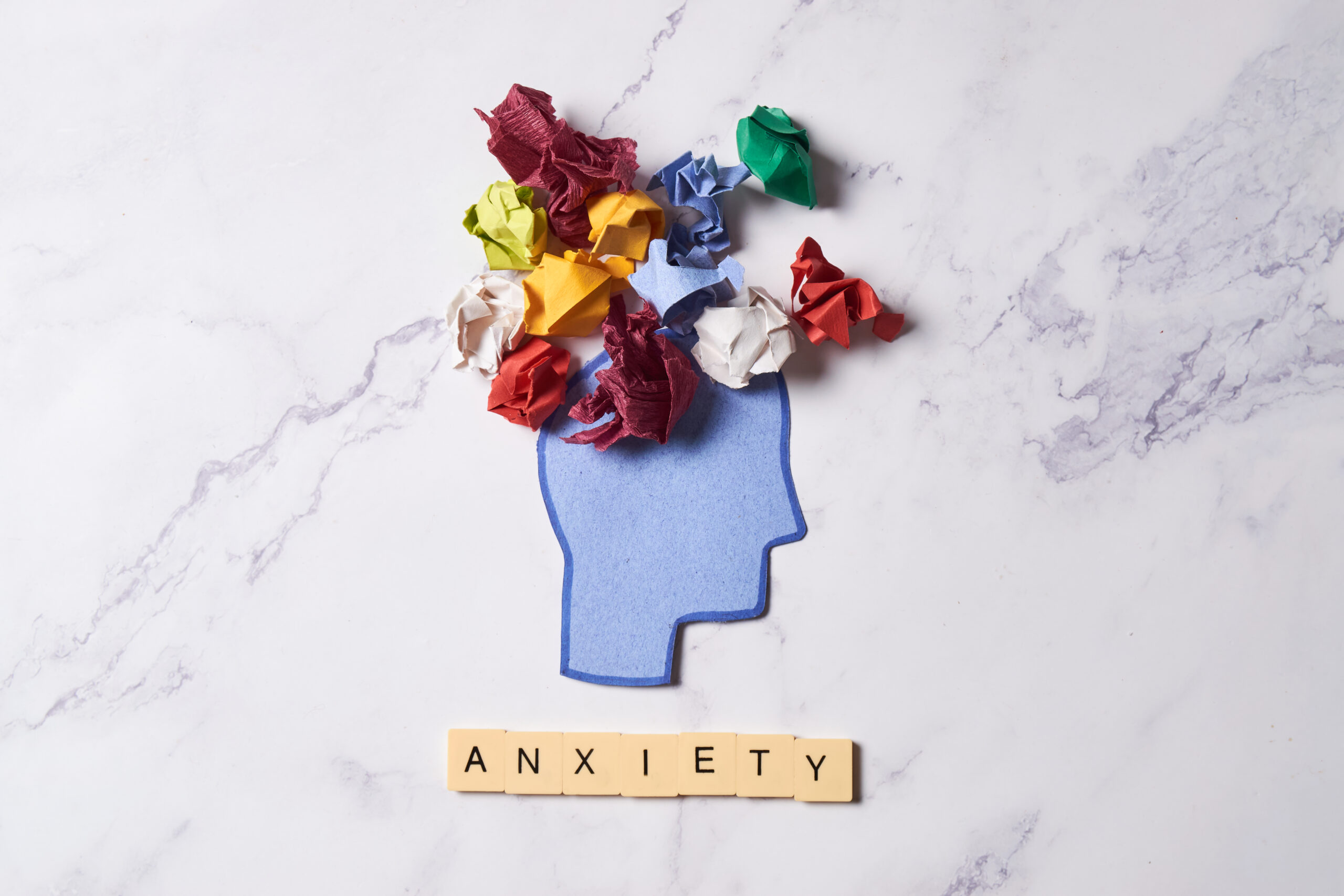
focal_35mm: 45
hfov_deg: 43.6
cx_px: 672
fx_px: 1680
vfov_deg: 29.9
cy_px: 448
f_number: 8
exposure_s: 1/160
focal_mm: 30
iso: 100
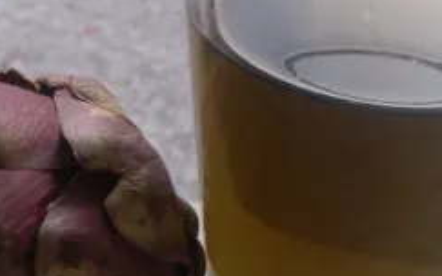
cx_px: 187
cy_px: 113
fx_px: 1169
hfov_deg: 21.4
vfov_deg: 13.5
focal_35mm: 97
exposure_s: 1/40
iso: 200
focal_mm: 6.7
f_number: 3.9
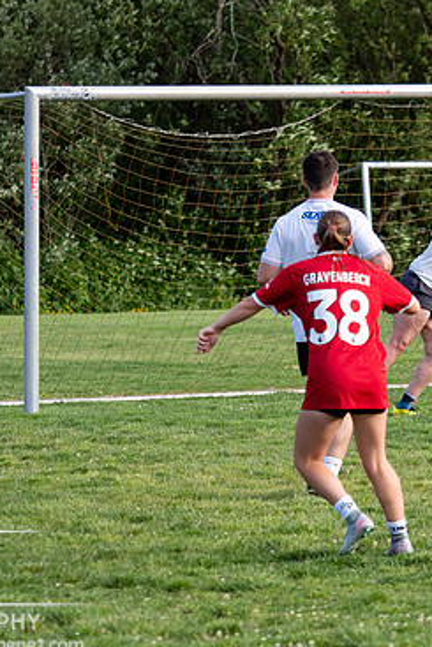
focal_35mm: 265
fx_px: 4765
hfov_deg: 5.2
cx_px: 361
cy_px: 368
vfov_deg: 7.8
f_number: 2.8
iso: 250
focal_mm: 79
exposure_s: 1/1250
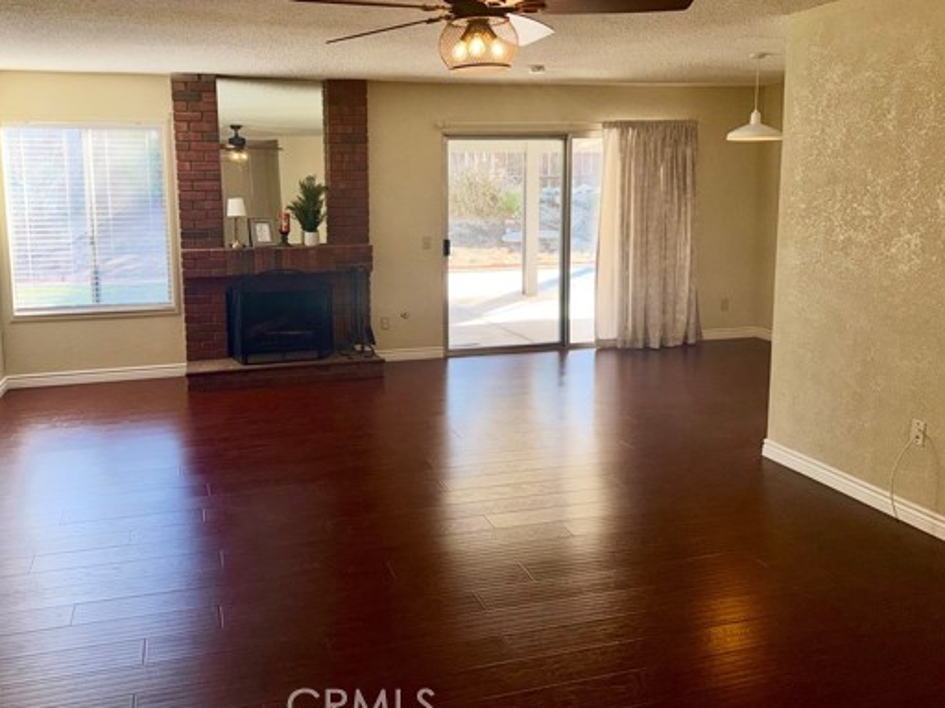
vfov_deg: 46.6
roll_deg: +0.8
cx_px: 410
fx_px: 819
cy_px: 289
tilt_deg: -7.8
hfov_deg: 59.7
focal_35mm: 30
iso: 64
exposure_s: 1/216
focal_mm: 6.76
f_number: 1.78
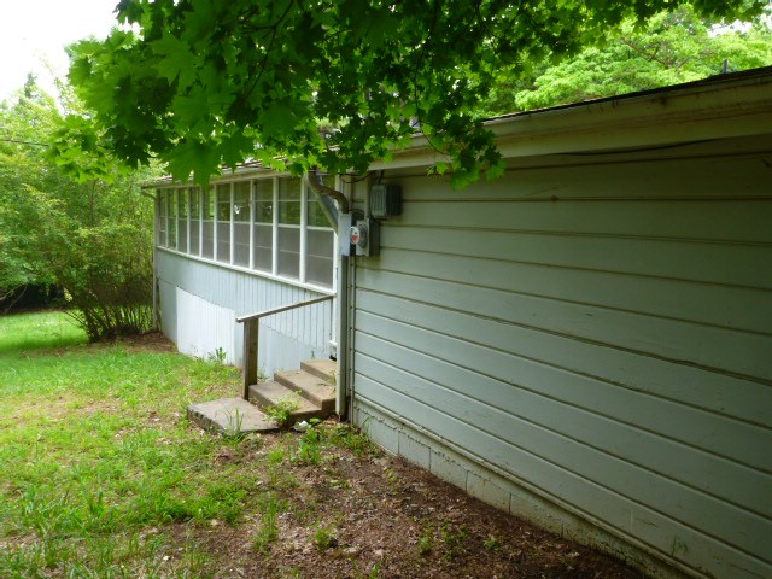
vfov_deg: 49.7
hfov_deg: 63.4
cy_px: 290
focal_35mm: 28
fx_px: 624
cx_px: 386
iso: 100
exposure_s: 1/80
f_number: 3.3
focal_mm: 4.9
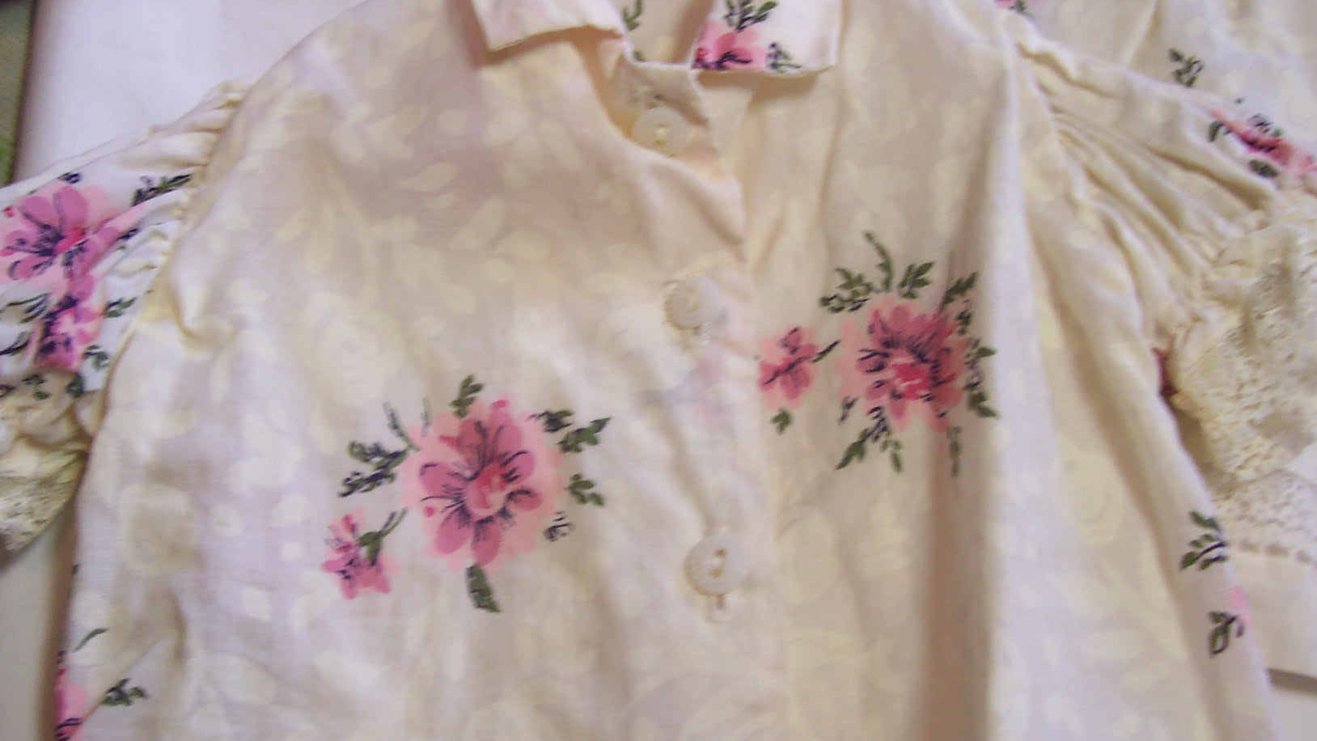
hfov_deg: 49.4
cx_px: 657
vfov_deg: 29.0
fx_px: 1432
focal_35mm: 41
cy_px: 365
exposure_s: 1/30
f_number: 2.8
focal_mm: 5.6
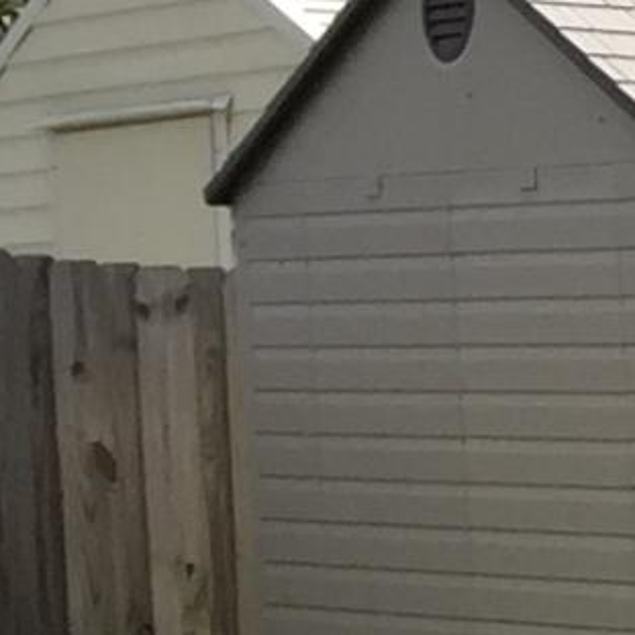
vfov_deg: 7.0
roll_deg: -0.1
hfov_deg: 6.1
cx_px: 2391
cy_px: 794
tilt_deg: -4.8
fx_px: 5126
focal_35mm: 247
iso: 32
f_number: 2.2
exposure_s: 1/2198
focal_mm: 4.15
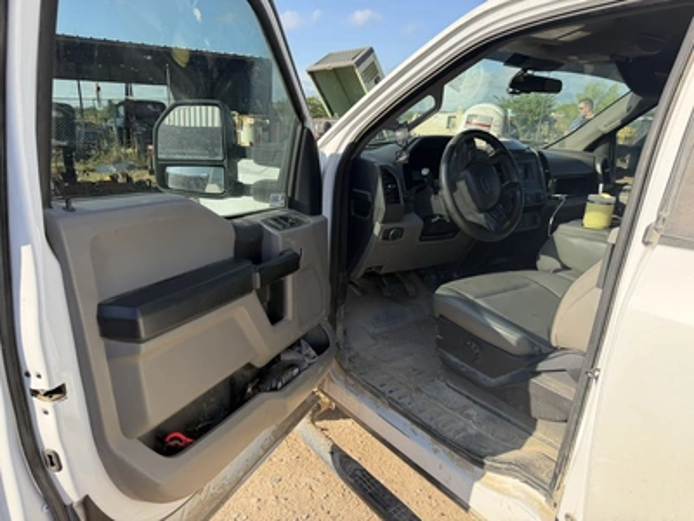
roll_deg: -2.0
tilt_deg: -14.5
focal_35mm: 24
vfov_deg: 56.8
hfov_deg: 71.6
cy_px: 260
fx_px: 481
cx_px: 347
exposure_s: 1/1464
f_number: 1.78
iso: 100
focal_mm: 6.76
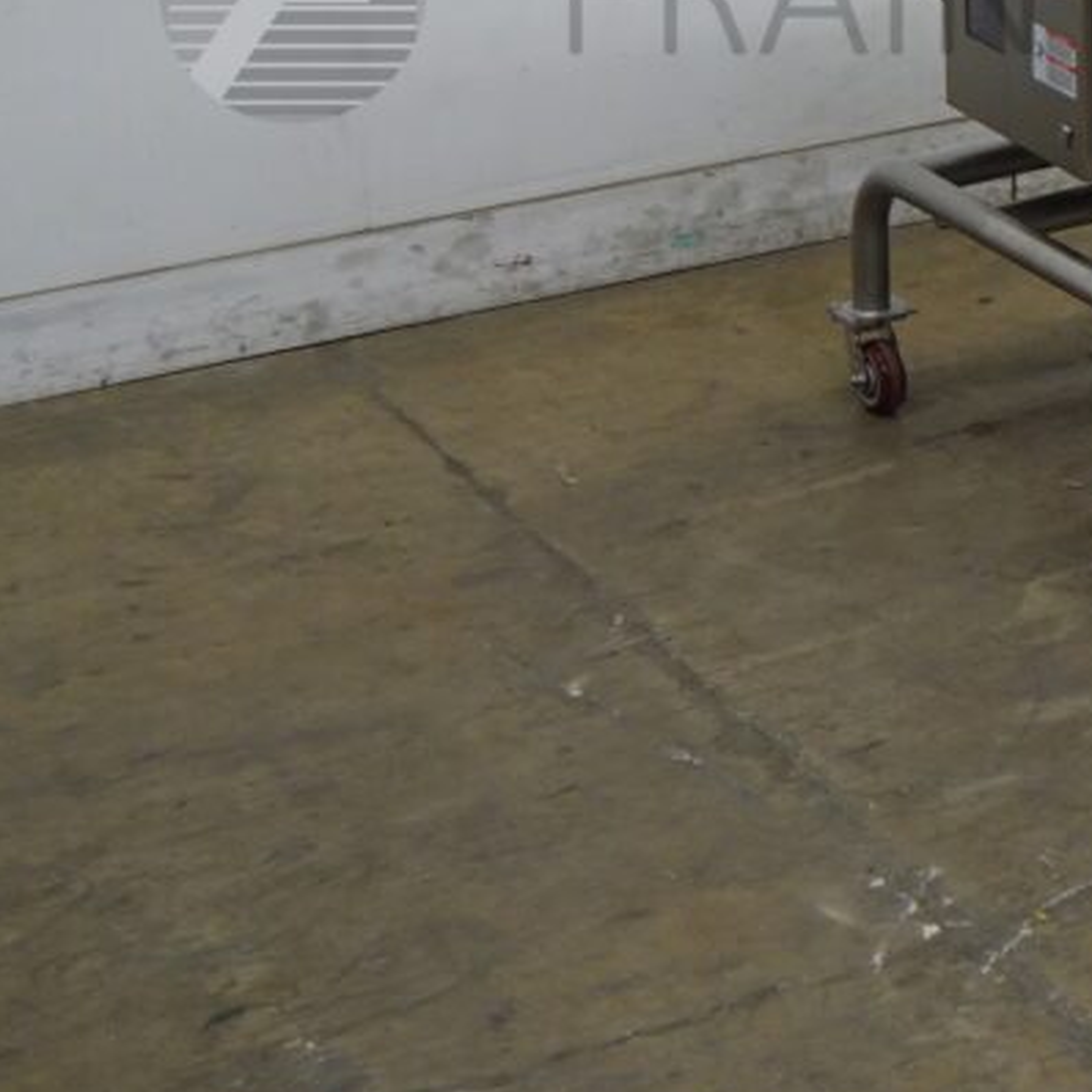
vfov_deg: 15.1
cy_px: 72
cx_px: 1353
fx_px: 4069
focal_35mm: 114
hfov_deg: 14.7
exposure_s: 1/50
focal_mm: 8.07
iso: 160
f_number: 4.5
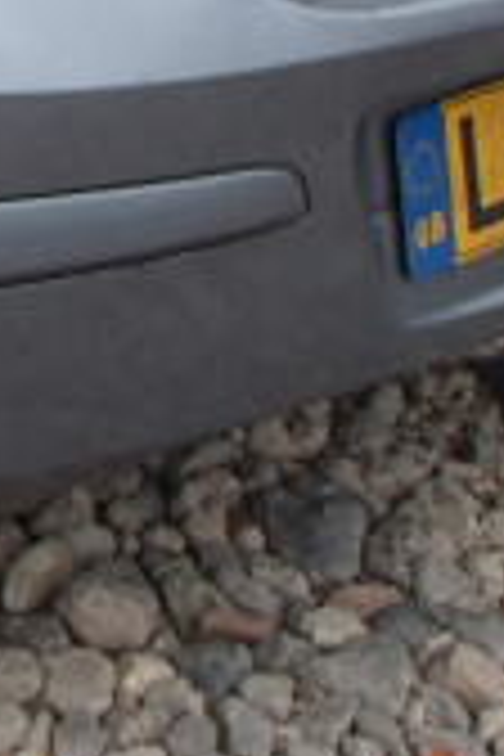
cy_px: -220
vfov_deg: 17.3
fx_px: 2331
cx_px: -360
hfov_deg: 11.6
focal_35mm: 111
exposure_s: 1/400
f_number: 3.9
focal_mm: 5
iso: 100
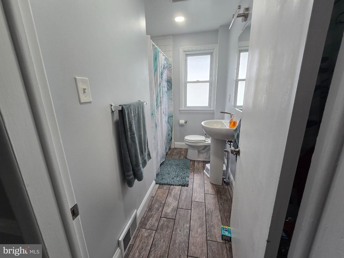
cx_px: 172
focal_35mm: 13
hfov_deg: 106.2
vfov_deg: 89.9
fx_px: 129
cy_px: 129
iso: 80
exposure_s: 1/60
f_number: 2.2
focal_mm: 2.2
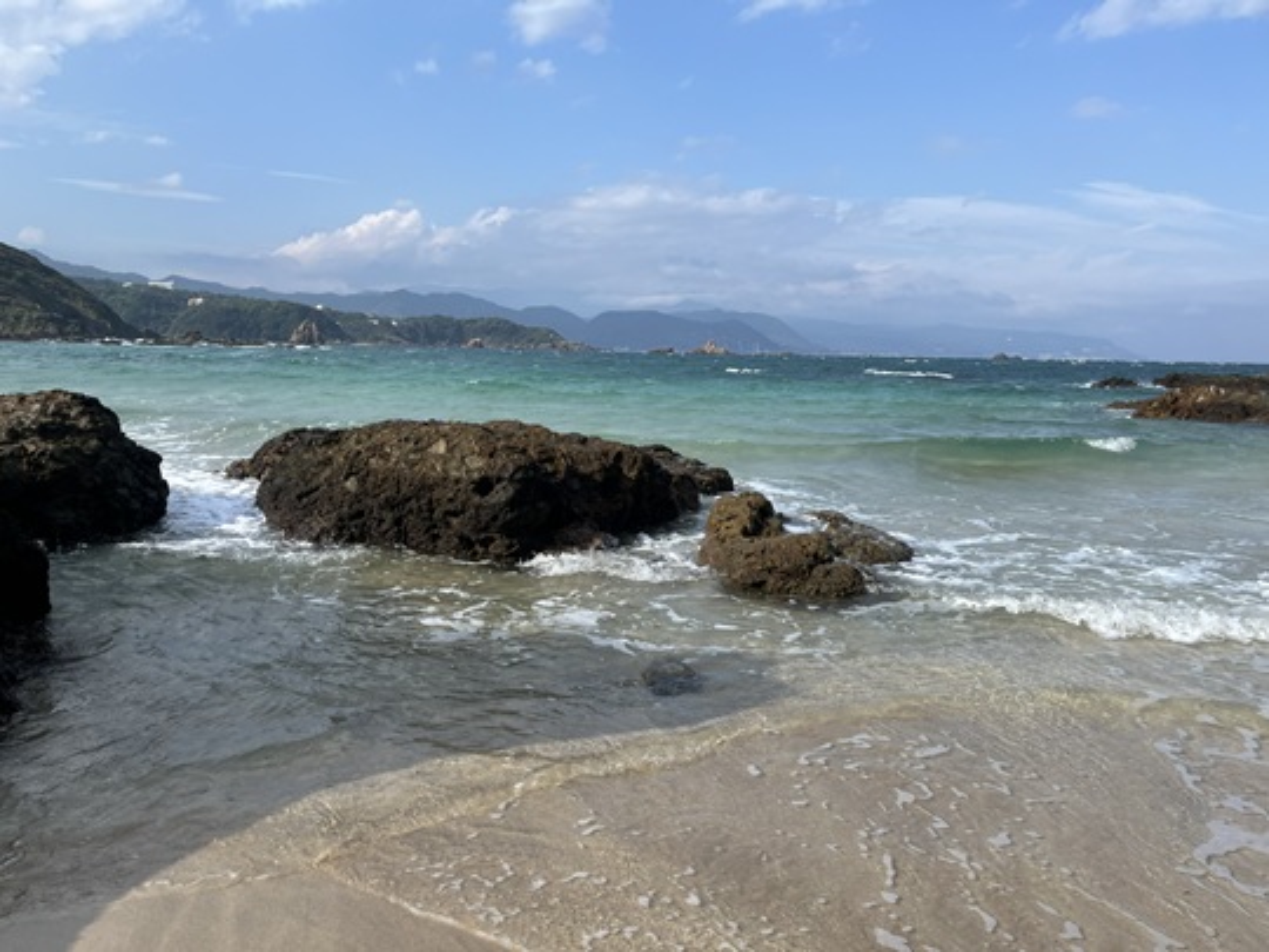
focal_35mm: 26
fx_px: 953
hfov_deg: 67.3
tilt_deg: -7.4
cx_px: 634
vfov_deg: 53.1
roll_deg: -1.9
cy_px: 476
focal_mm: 5.1
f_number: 1.6
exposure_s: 1/3413
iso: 50
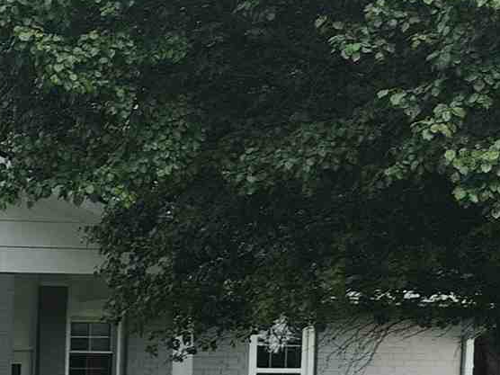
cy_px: 525
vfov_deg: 11.3
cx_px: -719
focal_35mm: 127
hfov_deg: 12.2
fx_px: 1834
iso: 25
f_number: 1.8
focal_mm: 5.54
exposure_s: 1/740
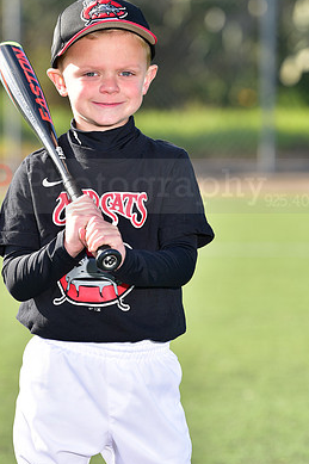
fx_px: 3556
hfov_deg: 5.0
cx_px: 109
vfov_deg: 7.5
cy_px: 175
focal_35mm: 276
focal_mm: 185
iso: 80
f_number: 5
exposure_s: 1/200
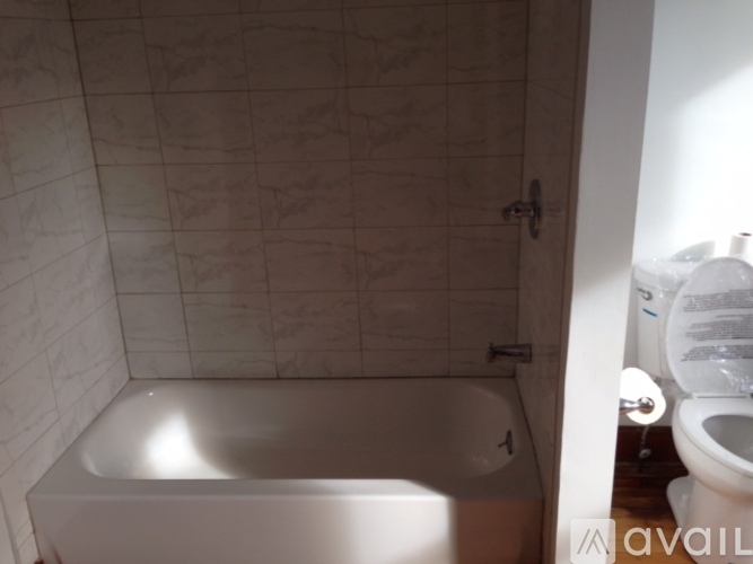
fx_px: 718
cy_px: 282
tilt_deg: -16.7
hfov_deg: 55.4
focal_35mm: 33
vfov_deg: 42.9
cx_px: 376
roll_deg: +1.1
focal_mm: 4.12
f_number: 2.4
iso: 50
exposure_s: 1/124
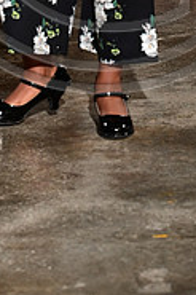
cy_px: -115
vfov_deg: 7.6
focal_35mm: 269
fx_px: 2201
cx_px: 102
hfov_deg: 5.1
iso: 1000
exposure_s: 1/160
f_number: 6.3
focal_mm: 86
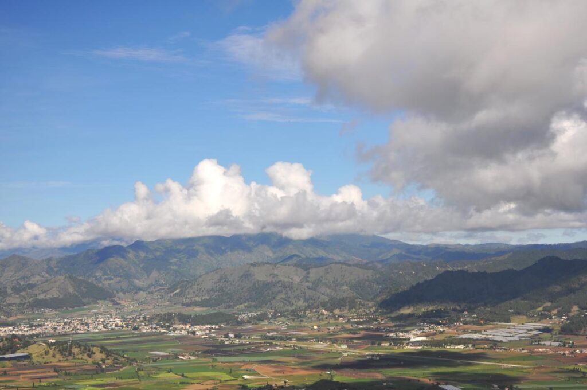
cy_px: 195
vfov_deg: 21.5
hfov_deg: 31.9
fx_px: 1026
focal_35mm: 63
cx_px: 294
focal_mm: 42
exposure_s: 1/250
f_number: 8
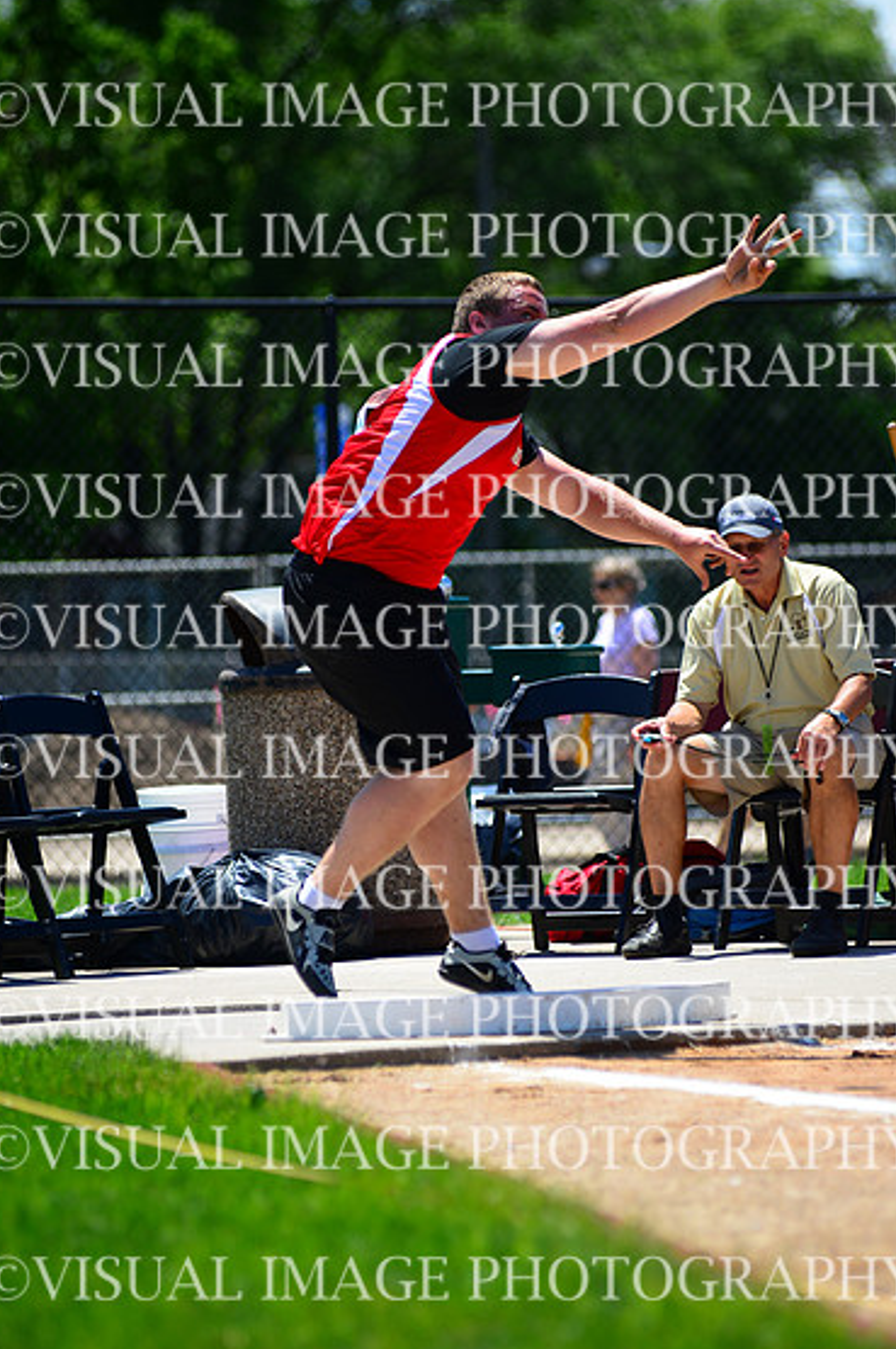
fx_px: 7817
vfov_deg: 9.9
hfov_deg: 6.6
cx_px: 452
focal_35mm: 209
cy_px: 690
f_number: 4
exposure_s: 1/2500
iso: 320
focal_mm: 200
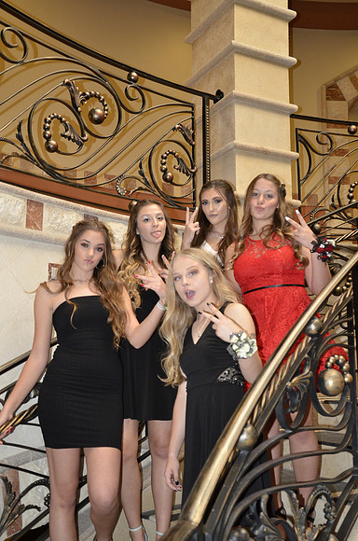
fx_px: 607
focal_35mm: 40
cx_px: 179
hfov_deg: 32.9
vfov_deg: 48.0
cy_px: 270
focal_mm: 27
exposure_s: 1/60
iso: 1600
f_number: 3.8
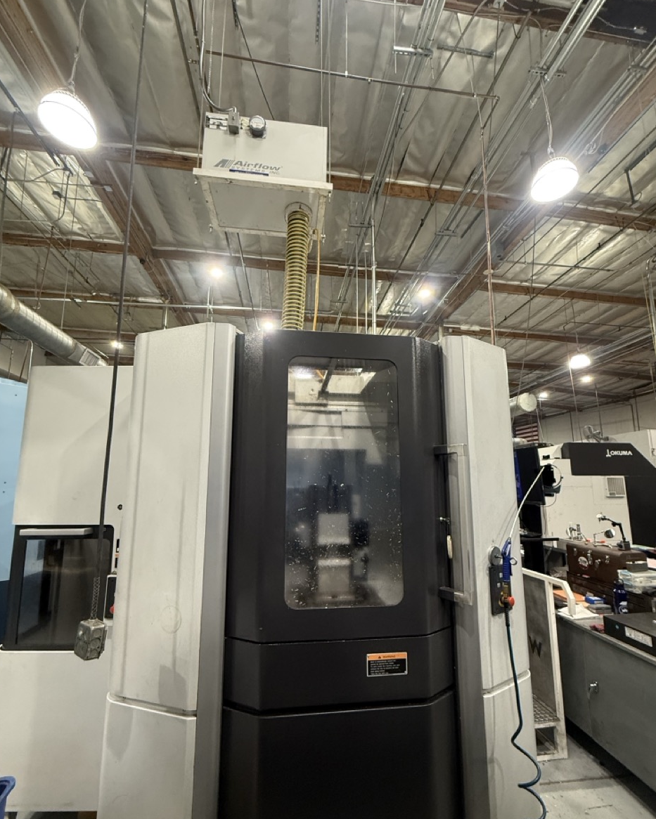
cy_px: 442
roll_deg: -0.5
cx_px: 328
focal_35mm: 15
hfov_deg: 84.0
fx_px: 364
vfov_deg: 96.6
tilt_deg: +7.8
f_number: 2.2
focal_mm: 2.22
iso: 320
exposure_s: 1/99
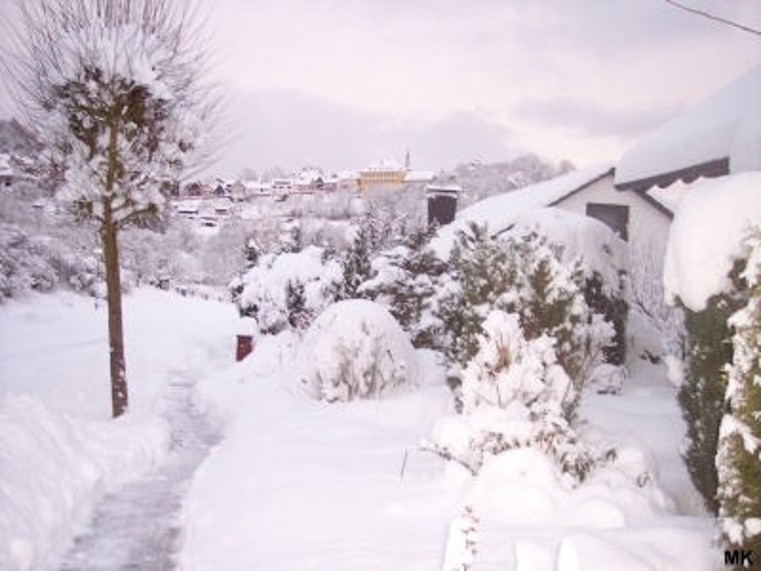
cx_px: 380
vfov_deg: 36.8
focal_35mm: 39
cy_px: 286
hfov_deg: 47.9
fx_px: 857
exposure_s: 1/45
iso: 140
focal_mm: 8
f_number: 2.8
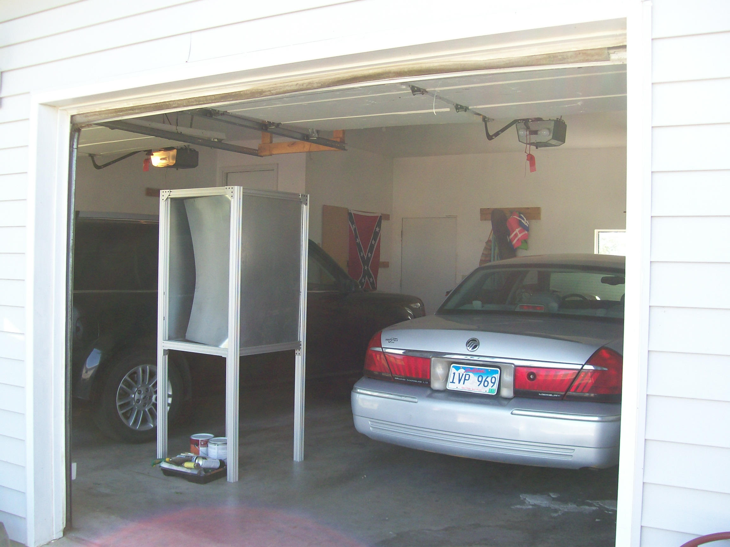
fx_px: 759
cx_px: 365
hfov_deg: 51.4
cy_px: 274
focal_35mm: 36
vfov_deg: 39.7
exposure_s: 1/135
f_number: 2.7
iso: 80
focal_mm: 6
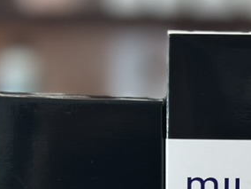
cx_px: 232
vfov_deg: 8.4
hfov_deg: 11.3
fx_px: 1254
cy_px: 282
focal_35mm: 173
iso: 100
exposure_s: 1/120
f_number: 1.78
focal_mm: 6.86
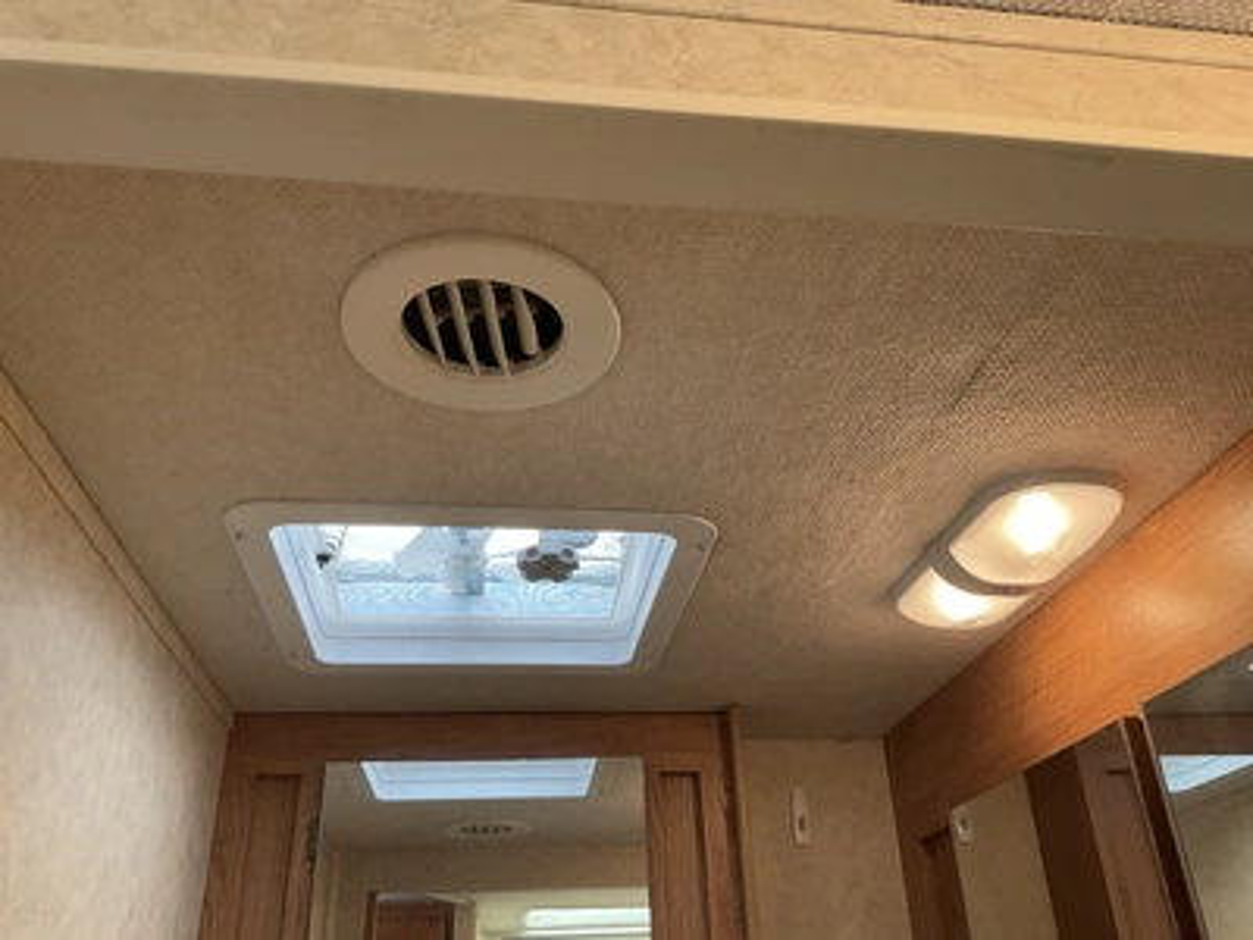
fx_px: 1050
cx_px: 626
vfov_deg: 48.2
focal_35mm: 29
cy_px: 470
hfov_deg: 61.7
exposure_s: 1/60
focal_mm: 3
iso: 100
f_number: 1.8
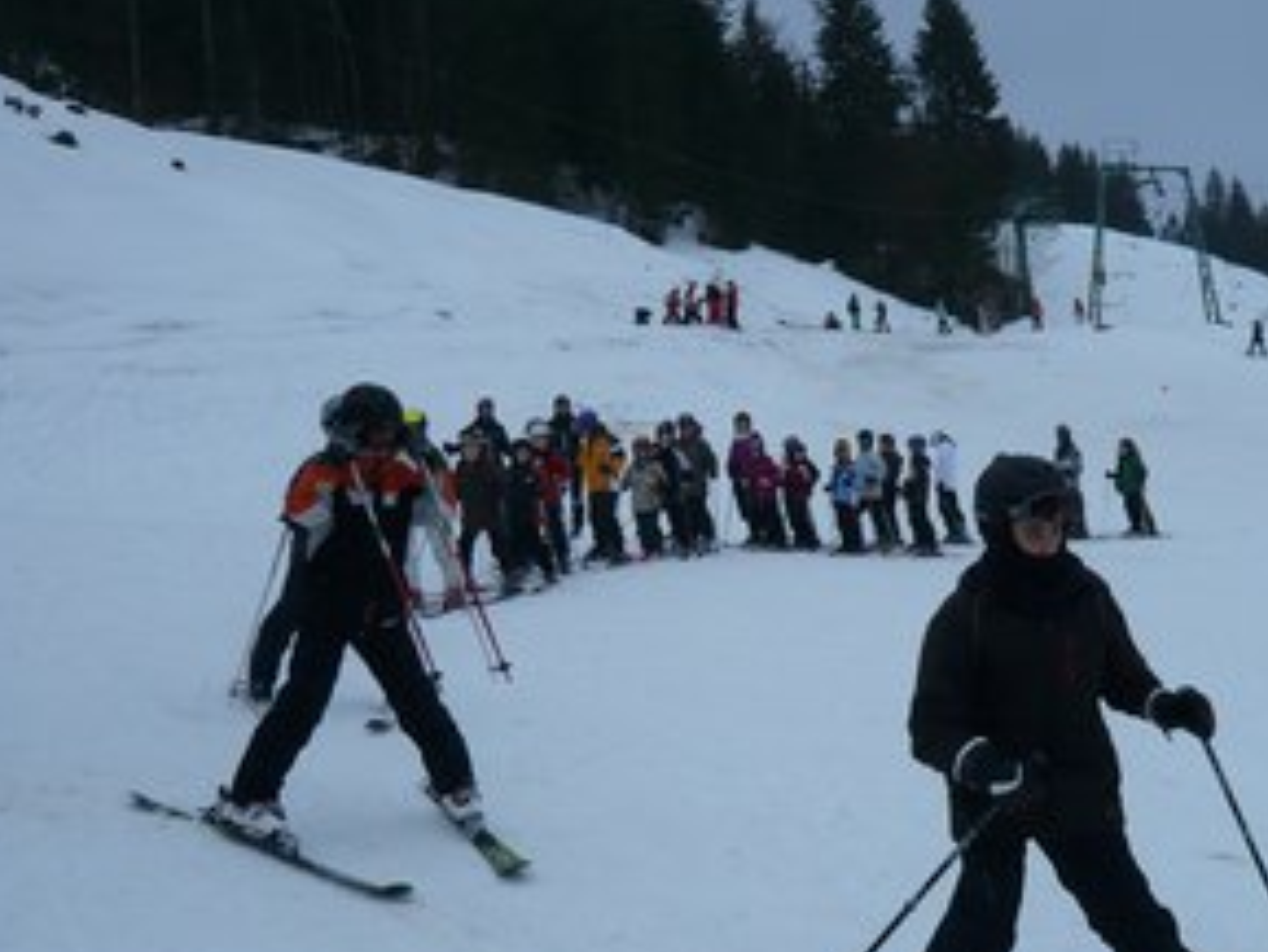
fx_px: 1722
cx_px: 856
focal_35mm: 47
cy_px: 553
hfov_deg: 39.9
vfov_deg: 30.8
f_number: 3.1
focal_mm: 5.5
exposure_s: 1/320
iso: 100
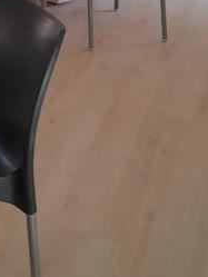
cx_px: -83
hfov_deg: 13.2
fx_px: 857
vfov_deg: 16.7
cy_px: -135
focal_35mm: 107
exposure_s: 1/50
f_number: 1.8
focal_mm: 3.98
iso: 80
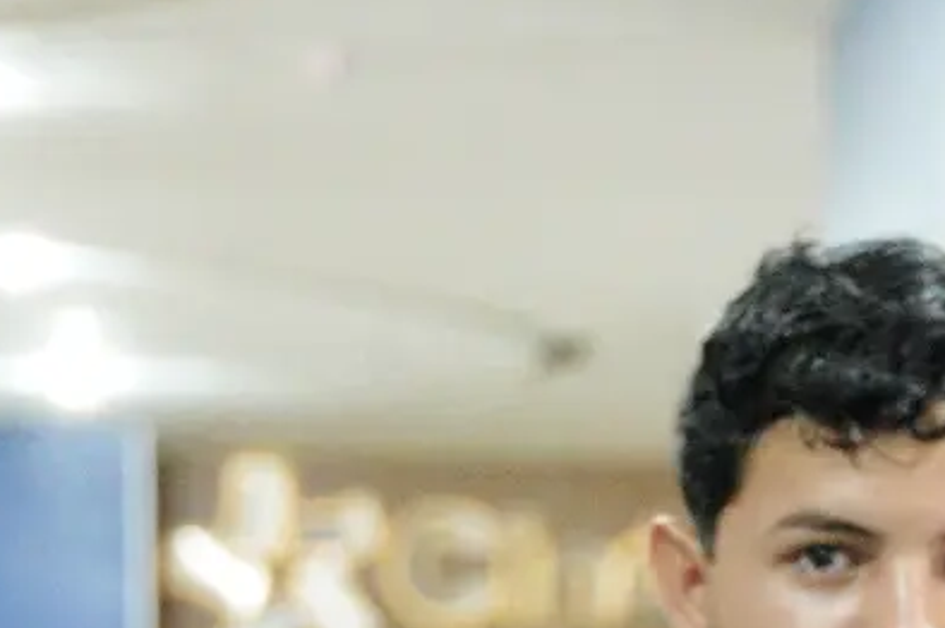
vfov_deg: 5.9
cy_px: 1046
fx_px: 6059
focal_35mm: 231
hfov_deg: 8.7
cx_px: 1530
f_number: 2.8
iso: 10000
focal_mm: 43.9
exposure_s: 1/200
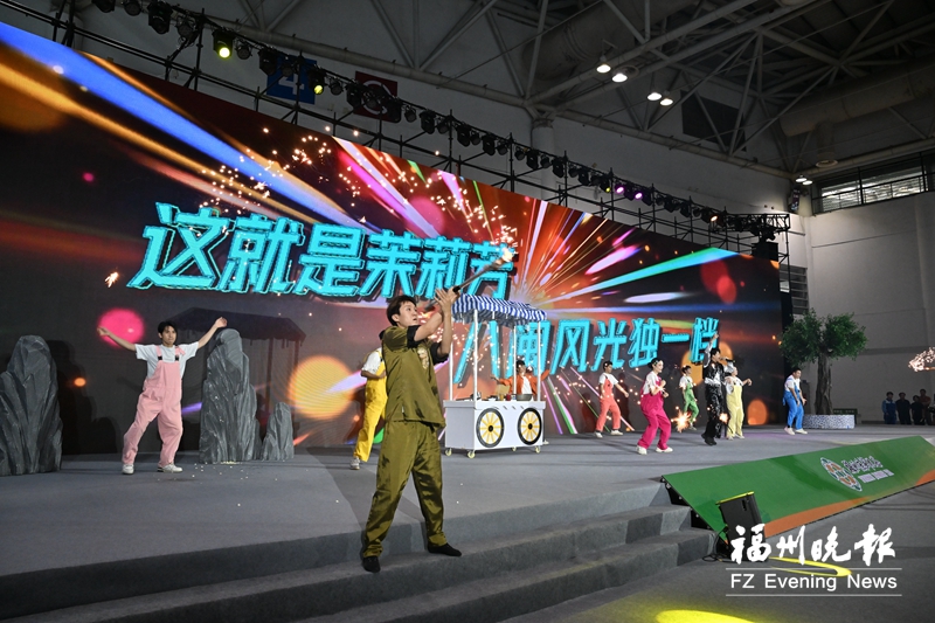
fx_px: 623
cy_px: 312
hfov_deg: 73.8
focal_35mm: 24
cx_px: 468
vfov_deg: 53.1
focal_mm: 24
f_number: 8
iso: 1600
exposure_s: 1/200
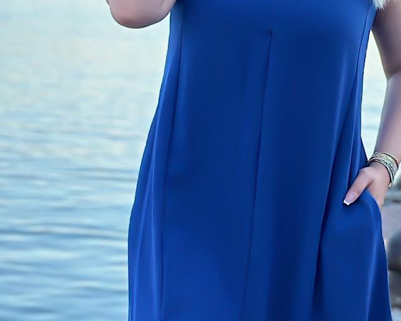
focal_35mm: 118
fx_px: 1400
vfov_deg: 13.1
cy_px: 190
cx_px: 196
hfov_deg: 16.3
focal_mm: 6.86
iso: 80
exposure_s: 1/2200
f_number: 1.8
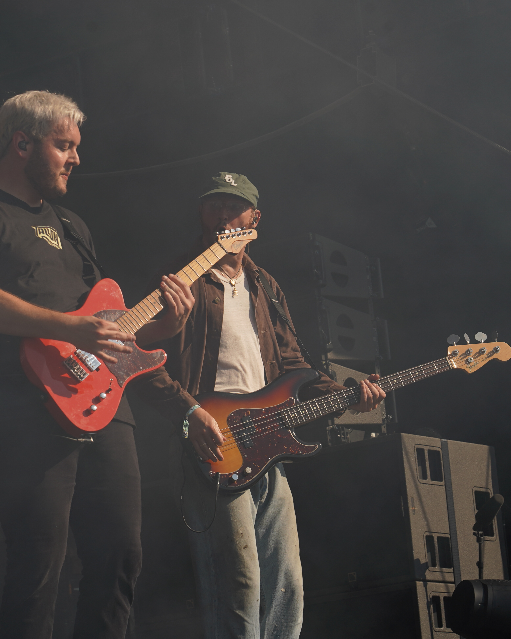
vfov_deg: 12.7
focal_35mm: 152
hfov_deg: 10.2
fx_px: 2873
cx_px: 213
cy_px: 313
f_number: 8
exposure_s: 1/500
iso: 100
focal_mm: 105
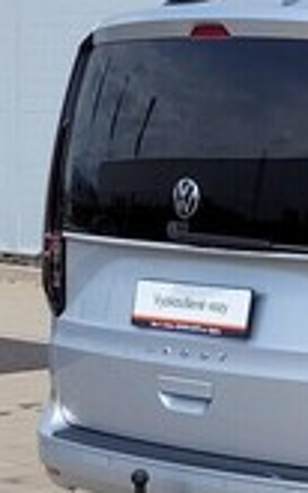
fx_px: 1237
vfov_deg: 22.6
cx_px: 619
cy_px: 255
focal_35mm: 92
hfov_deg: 12.5
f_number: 1.8
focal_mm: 5.4
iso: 40
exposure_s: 1/1962
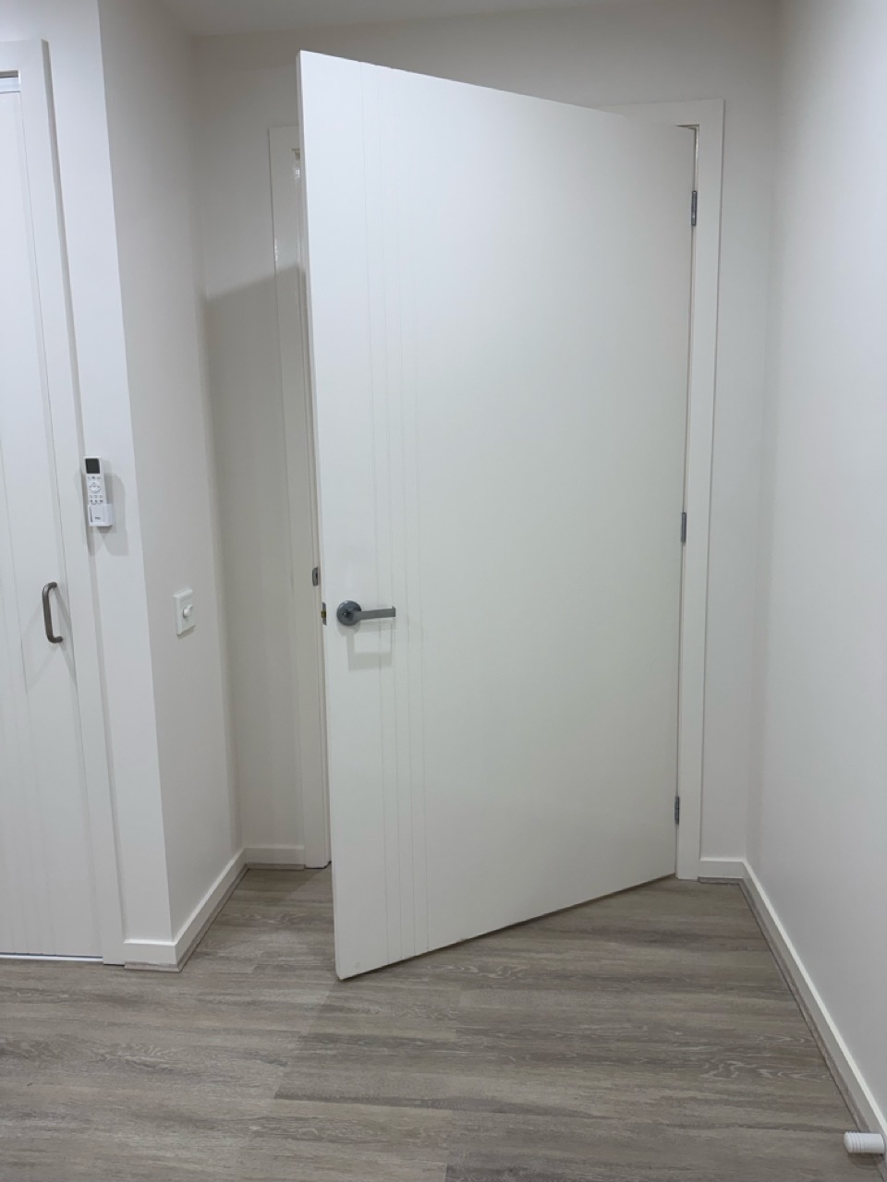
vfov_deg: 71.6
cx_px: 444
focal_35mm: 24
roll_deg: +0.4
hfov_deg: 56.8
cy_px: 591
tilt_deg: -5.6
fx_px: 820
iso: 64
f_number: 1.78
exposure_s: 1/100
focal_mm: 6.76
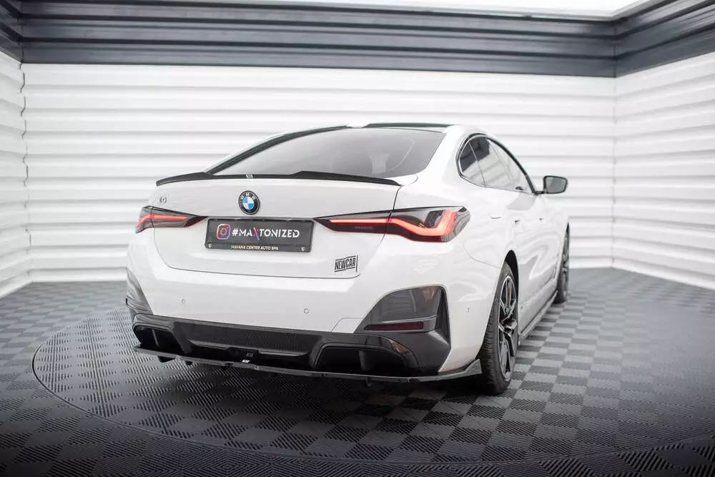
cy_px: 238
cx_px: 358
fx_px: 697
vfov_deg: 37.8
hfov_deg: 54.3
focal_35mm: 35
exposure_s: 1/125
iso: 500
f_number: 2.5
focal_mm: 35
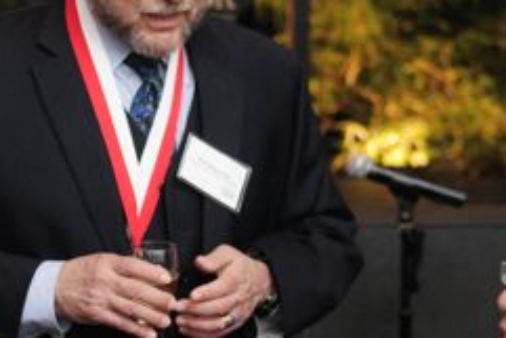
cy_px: 238
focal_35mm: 151
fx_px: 2124
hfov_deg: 13.5
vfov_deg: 9.1
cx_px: 131
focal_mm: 38
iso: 1600
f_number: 2.8
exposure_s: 1/160
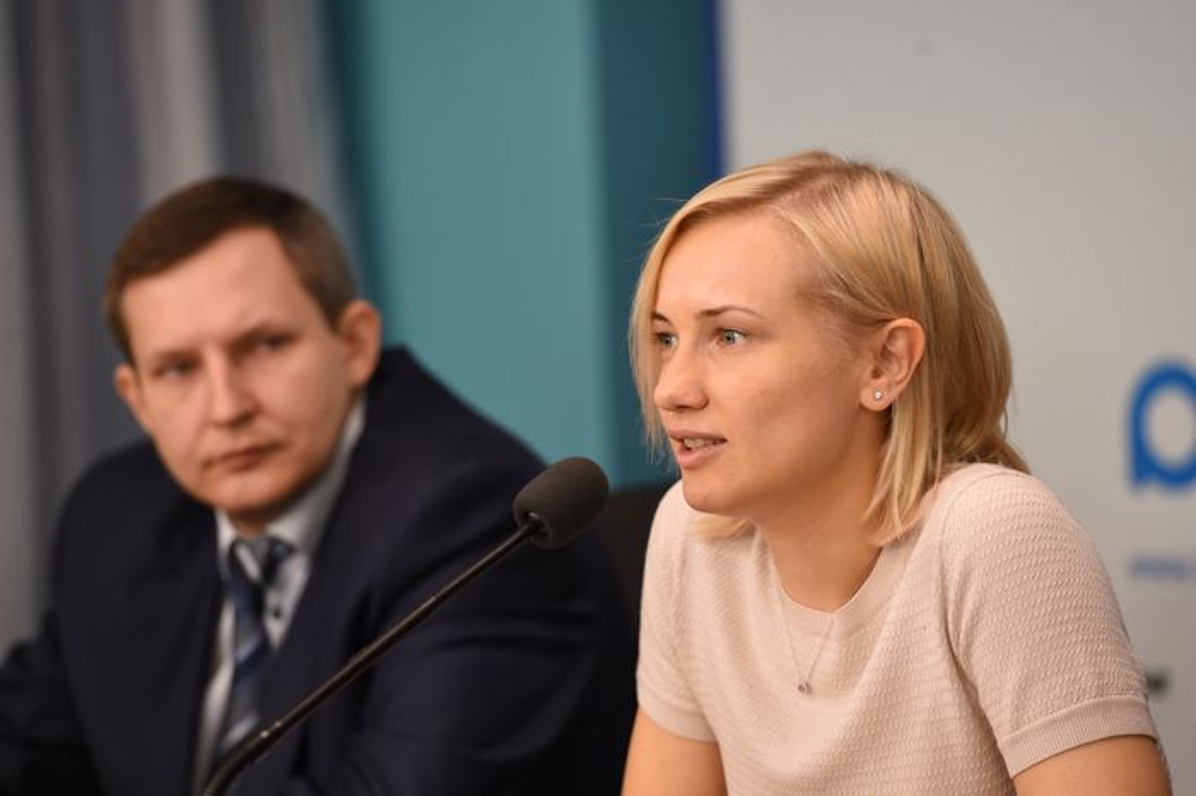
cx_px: 598
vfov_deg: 6.9
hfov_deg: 10.3
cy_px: 398
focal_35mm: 200
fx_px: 6641
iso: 2500
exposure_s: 1/320
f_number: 4
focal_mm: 200
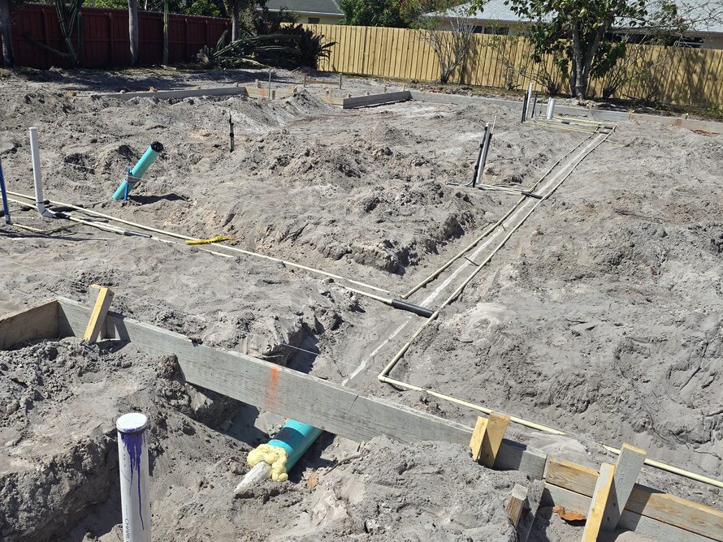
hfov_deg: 58.2
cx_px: 325
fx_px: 648
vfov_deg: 45.4
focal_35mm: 31
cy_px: 283
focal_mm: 6.3
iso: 12
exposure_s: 1/1038
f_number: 1.7
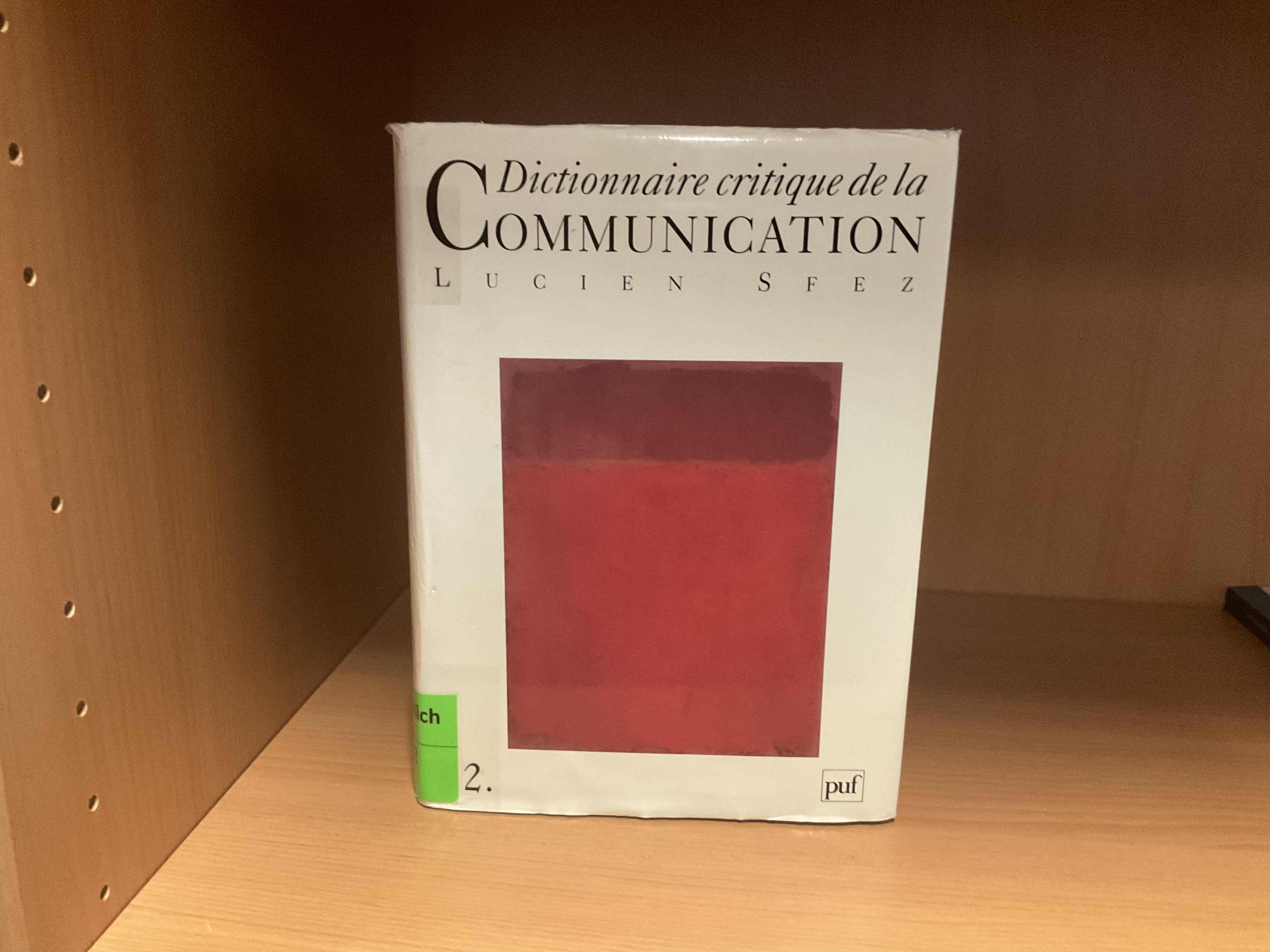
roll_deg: -1.3
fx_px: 1064
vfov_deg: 48.2
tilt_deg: -15.4
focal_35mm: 29
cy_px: 476
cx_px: 635
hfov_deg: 61.7
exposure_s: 1/25
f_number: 1.8
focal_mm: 3
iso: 400
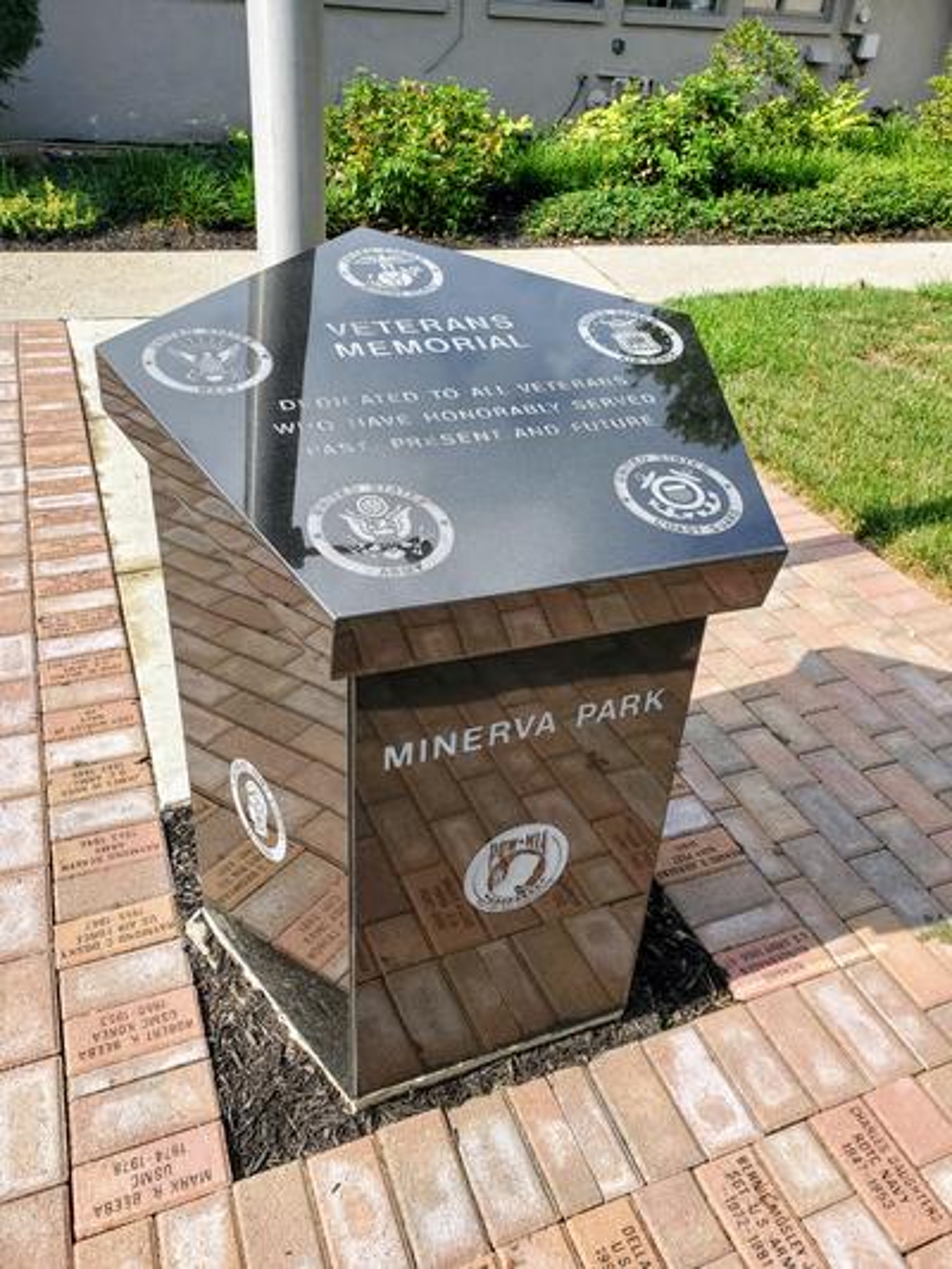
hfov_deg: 53.1
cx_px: 476
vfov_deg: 67.3
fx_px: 953
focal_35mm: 26
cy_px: 634
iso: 50
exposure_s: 1/642
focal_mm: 4.3
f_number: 2.4
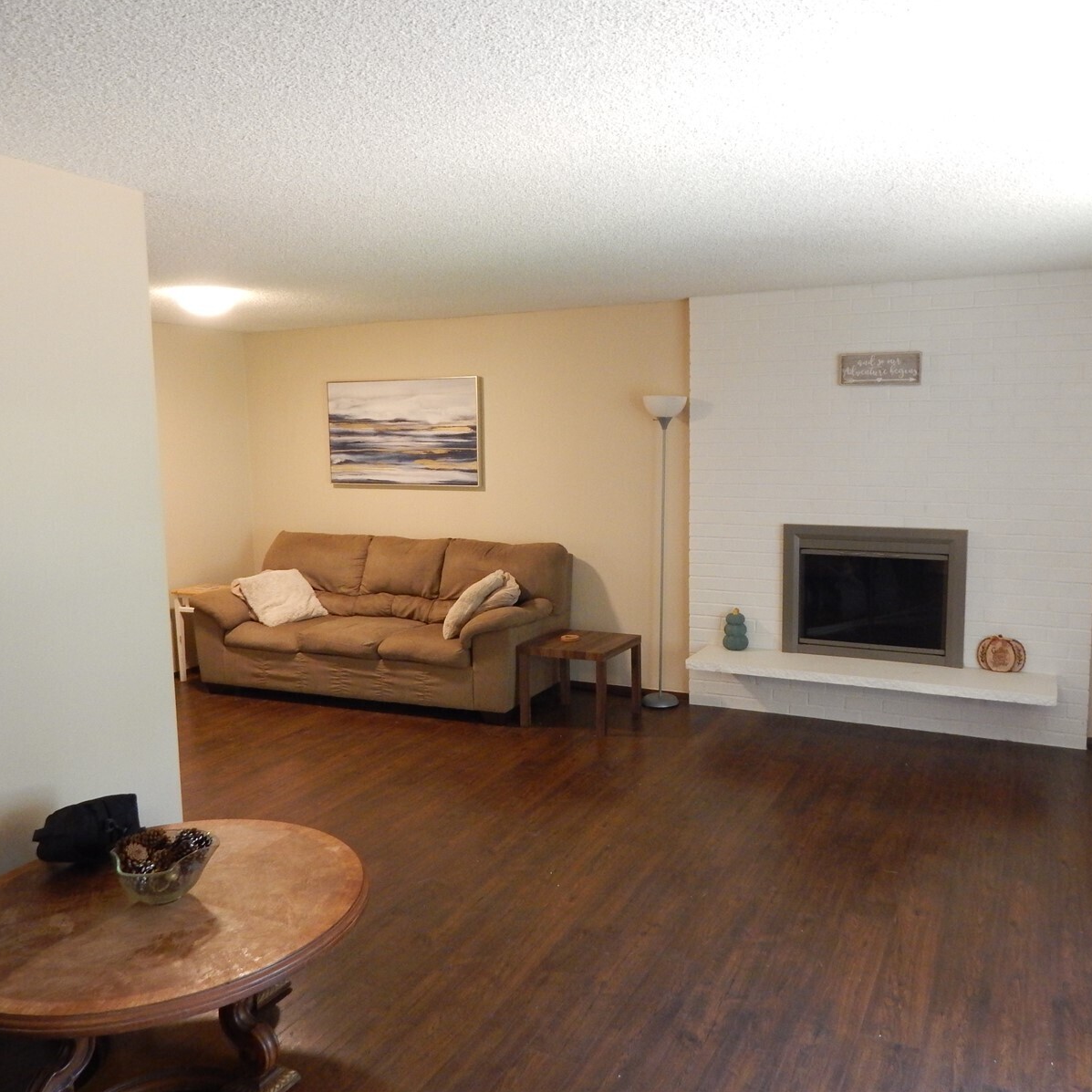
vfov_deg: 60.9
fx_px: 928
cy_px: 546
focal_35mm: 26
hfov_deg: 60.8
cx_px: 613
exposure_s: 1/13
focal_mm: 4
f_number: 3
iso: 400
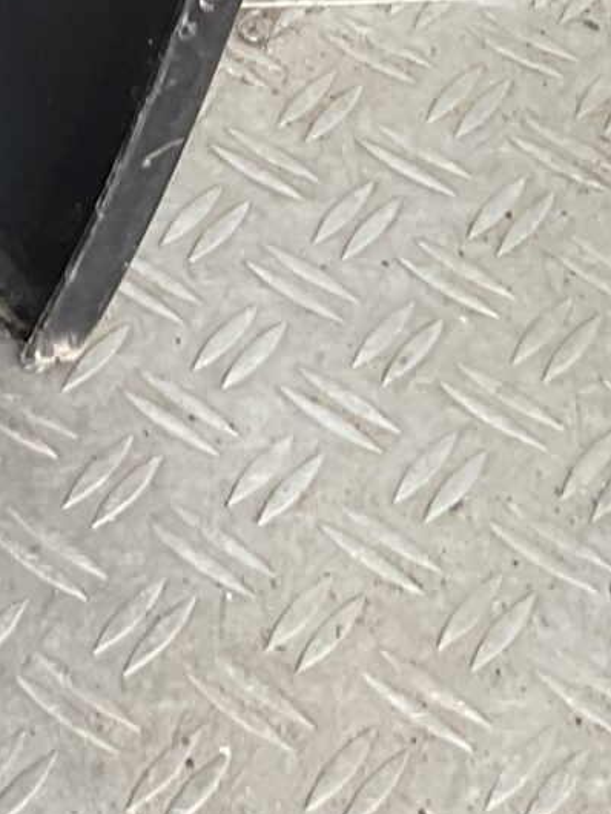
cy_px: -651
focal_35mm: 140
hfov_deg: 9.4
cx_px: -886
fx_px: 3292
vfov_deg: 12.8
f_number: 1.8
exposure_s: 1/124
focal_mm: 3
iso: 16
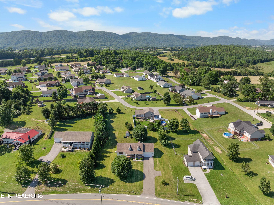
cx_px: 137
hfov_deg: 71.6
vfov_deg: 56.8
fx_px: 190
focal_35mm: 24
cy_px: 102
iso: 110
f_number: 2.8
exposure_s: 1/50
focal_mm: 12.29
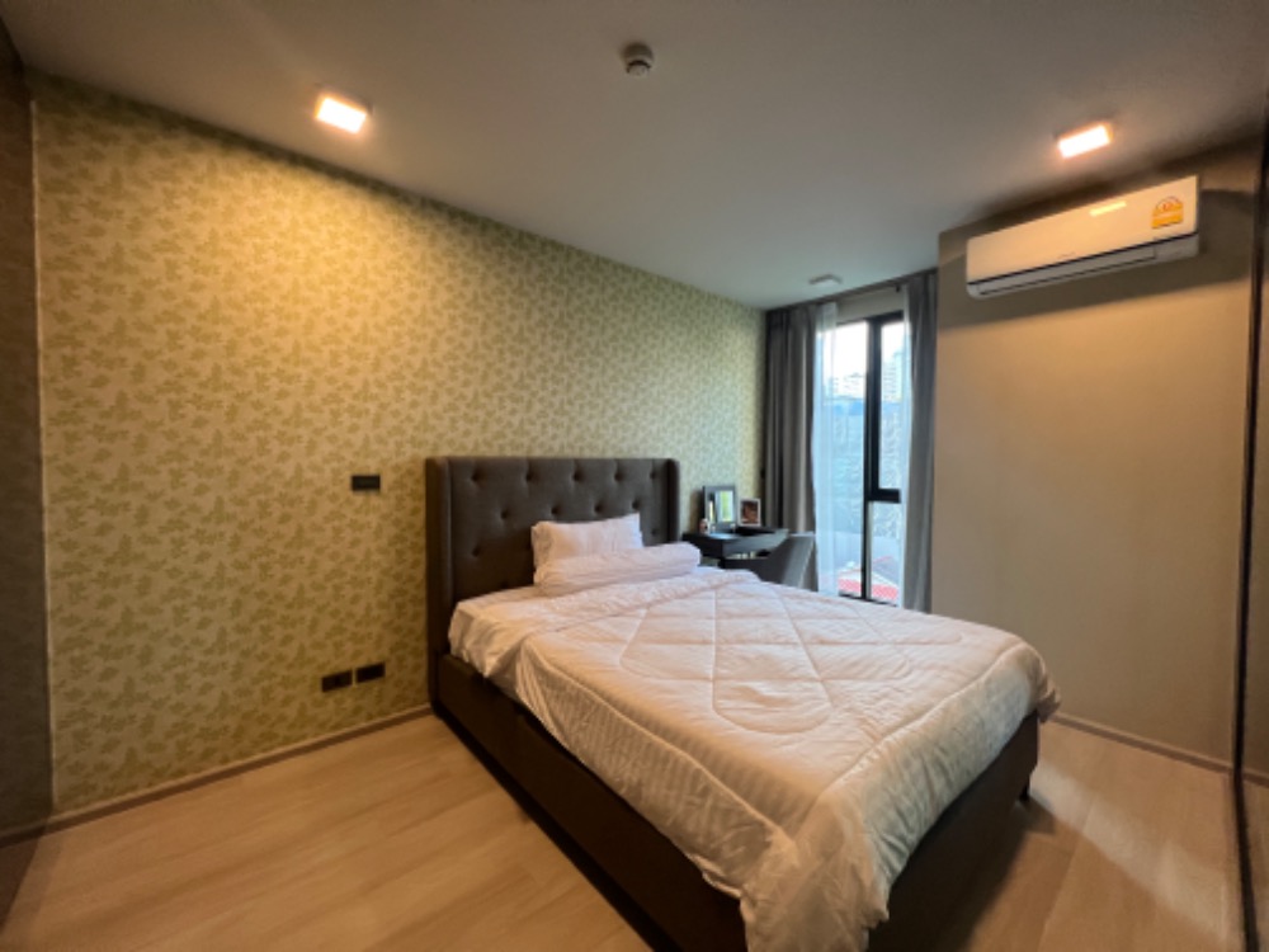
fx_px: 477
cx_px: 634
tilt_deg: -3.0
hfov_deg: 106.2
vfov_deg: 89.9
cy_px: 476
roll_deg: +1.4
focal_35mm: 13
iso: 200
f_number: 1.8
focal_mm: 1.57
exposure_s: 1/121
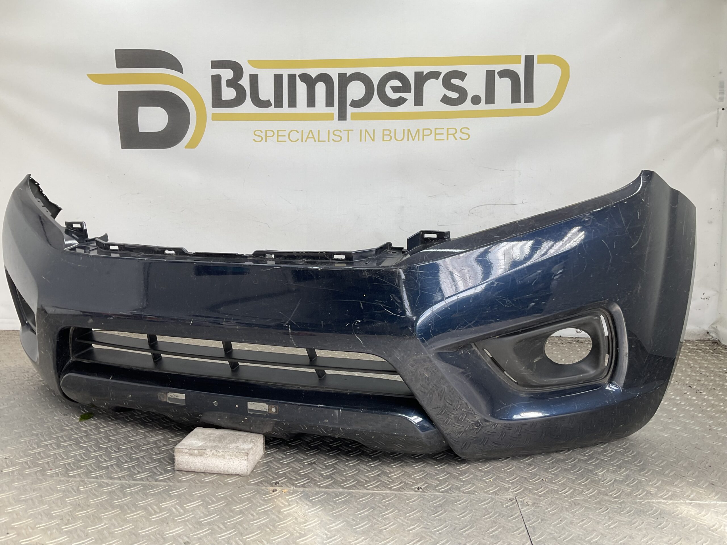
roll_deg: -1.0
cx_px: 364
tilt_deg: -7.9
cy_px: 272
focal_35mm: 29
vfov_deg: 48.2
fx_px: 609
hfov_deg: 61.7
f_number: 1.8
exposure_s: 1/149
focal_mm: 3
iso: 16
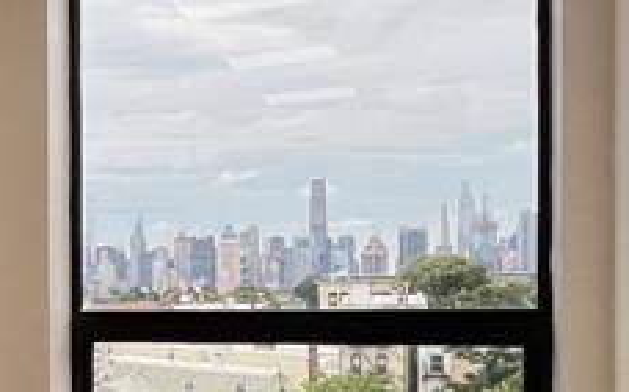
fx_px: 1062
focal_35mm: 62
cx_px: -466
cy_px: 309
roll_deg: +0.1
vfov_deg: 20.7
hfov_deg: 22.2
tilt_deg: -0.8
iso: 32
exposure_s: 1/298
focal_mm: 1.57
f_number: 1.8
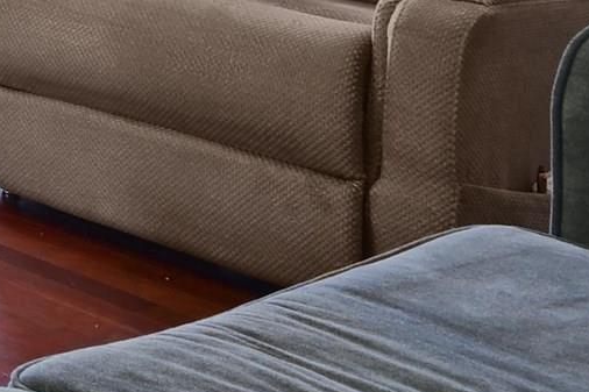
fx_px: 1390
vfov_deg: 13.7
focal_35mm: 85
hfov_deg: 11.9
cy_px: -391
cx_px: -1128
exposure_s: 2
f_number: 14
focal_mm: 14
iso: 200
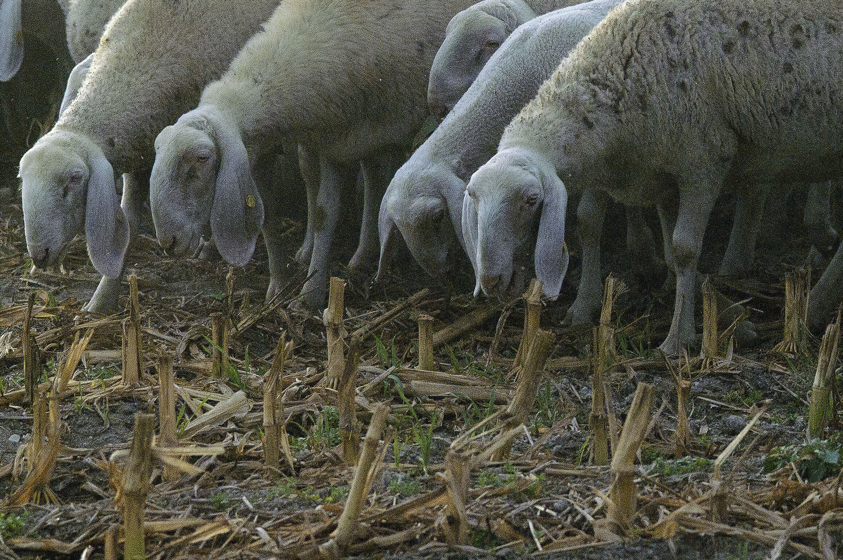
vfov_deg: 6.9
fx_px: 4670
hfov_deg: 10.3
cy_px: 249
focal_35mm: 200
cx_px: 529
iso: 1600
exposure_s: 1/4000
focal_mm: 105
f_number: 5
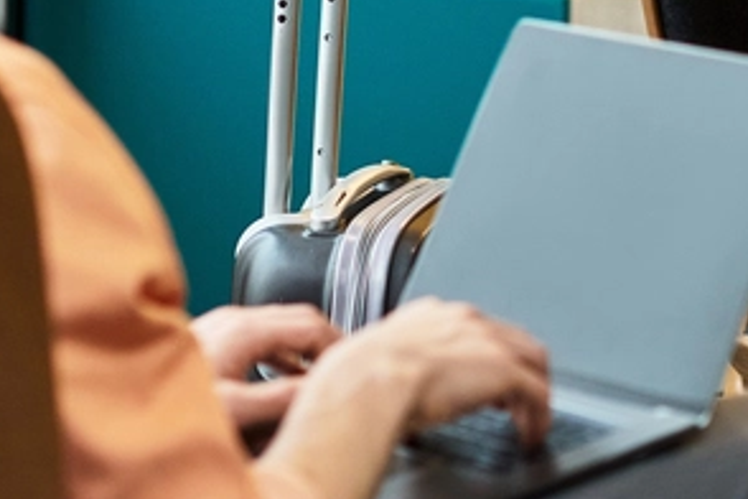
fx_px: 6004
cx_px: 868
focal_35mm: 289
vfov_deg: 4.7
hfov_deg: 7.1
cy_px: -62
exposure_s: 1/200
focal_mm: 85
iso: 800
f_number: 2.5
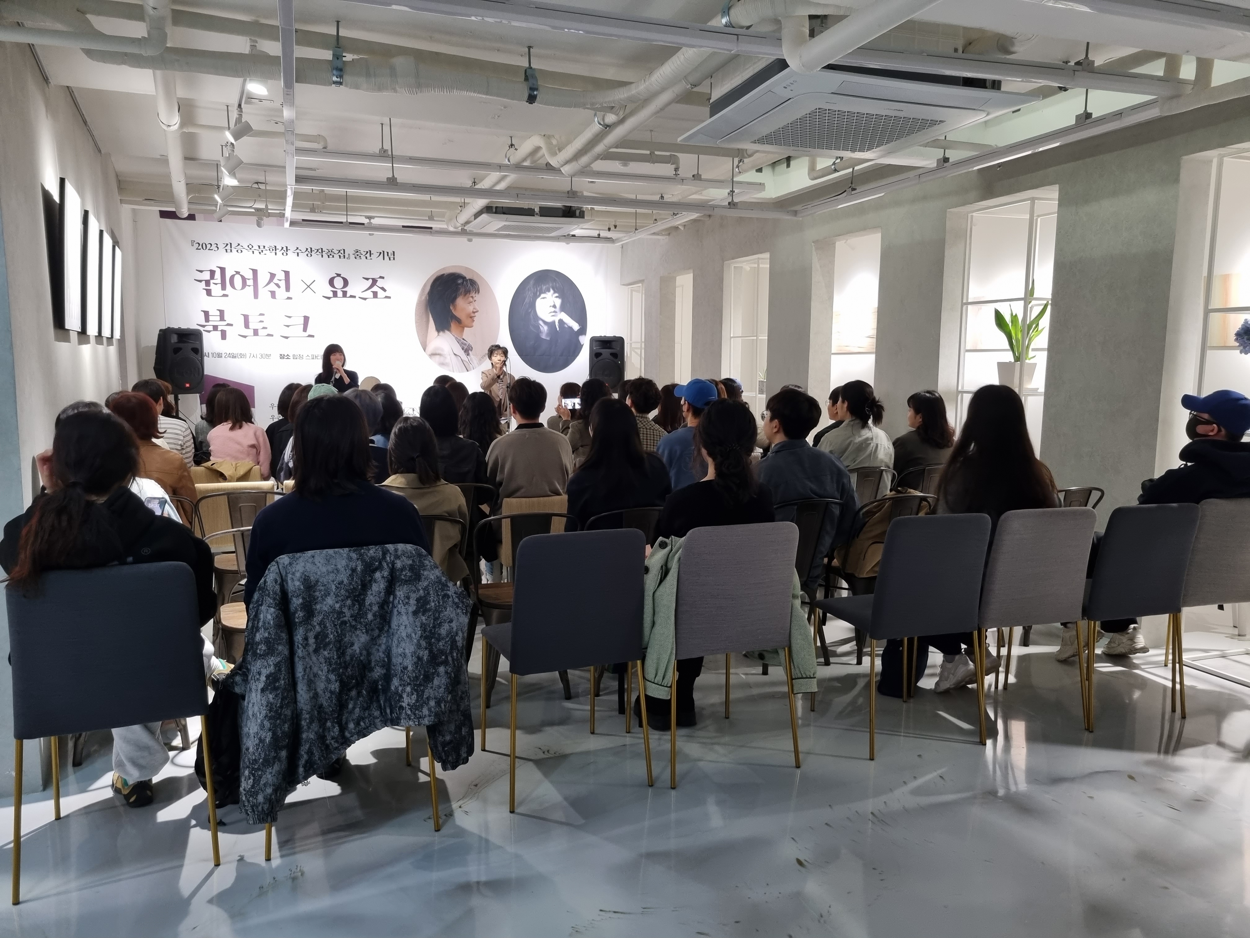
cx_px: 625
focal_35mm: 26
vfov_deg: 53.1
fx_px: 939
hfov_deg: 67.3
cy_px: 469
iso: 200
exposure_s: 1/60
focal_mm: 5.4
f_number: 1.8
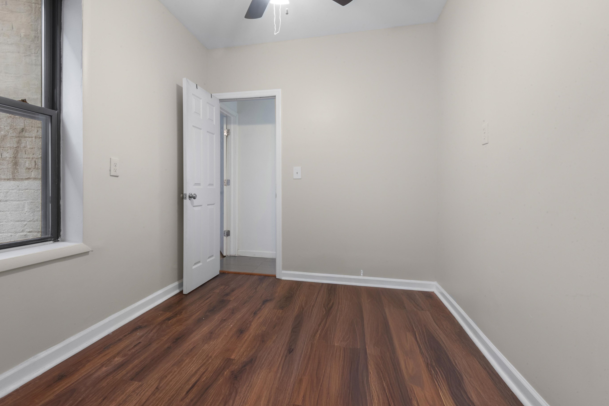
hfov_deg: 89.7
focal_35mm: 18
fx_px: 305
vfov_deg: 67.3
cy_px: 185
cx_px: 273
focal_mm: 16
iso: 500
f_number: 22
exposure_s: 4
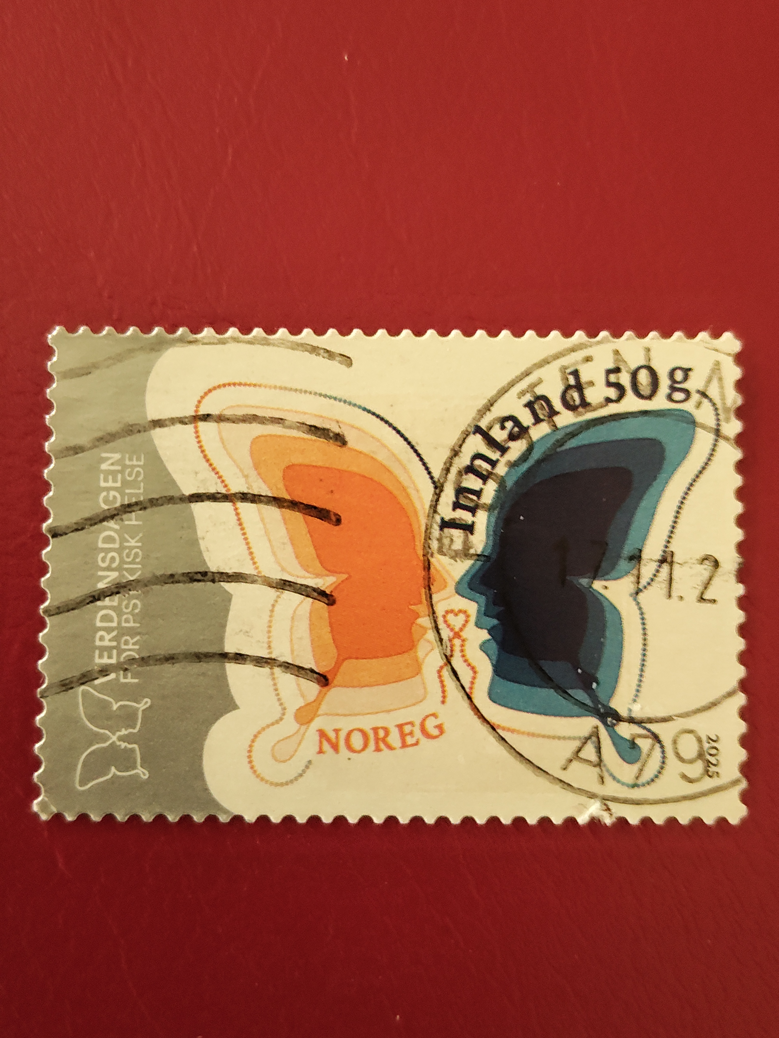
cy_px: 519
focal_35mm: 37
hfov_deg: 38.7
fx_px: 1110
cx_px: 390
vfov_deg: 50.1
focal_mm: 4.15
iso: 1612
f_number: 1.8
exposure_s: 1/20
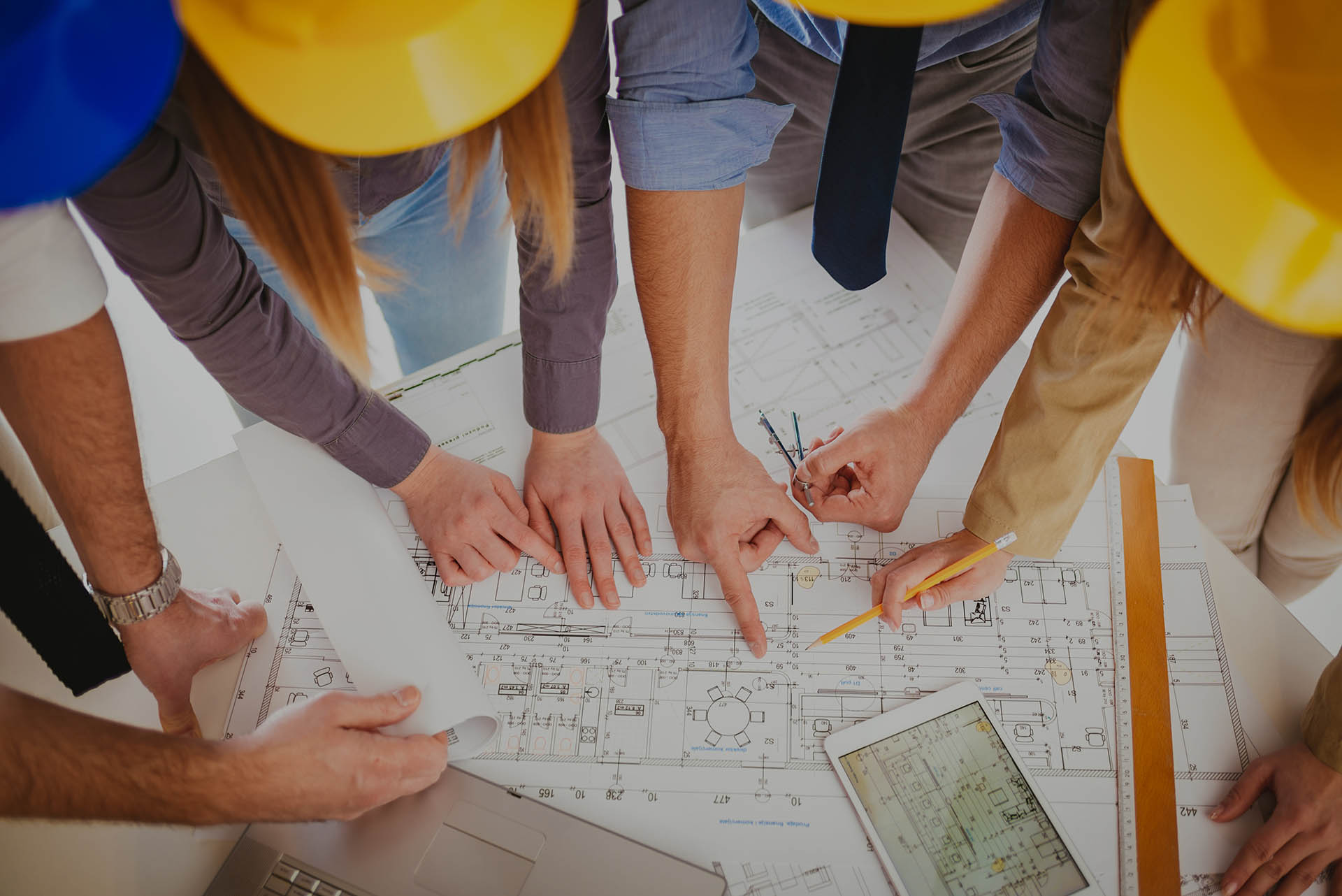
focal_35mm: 35
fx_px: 1305
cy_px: 448
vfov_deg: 37.9
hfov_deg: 54.4
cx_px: 671
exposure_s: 1/125
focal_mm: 35
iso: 200
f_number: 1.8
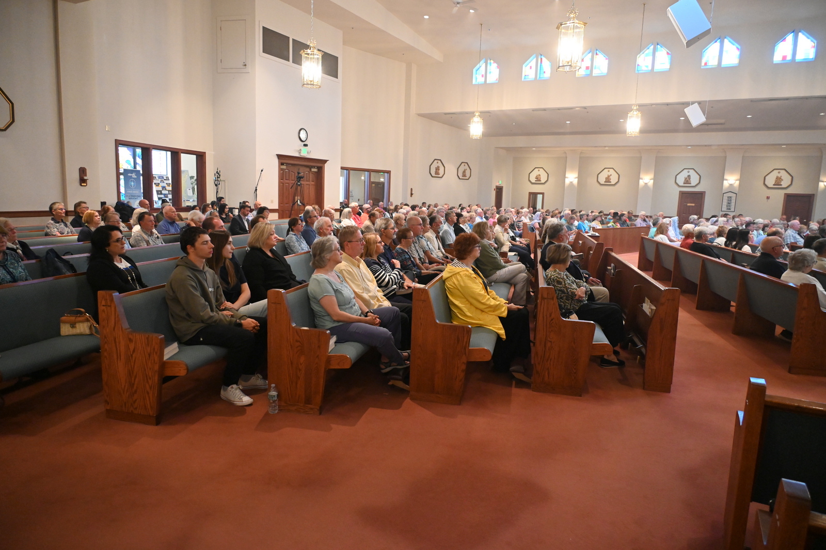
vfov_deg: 53.1
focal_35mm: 24
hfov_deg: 73.8
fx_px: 550
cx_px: 413
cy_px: 275
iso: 7200
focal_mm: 24
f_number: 4
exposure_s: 1/160
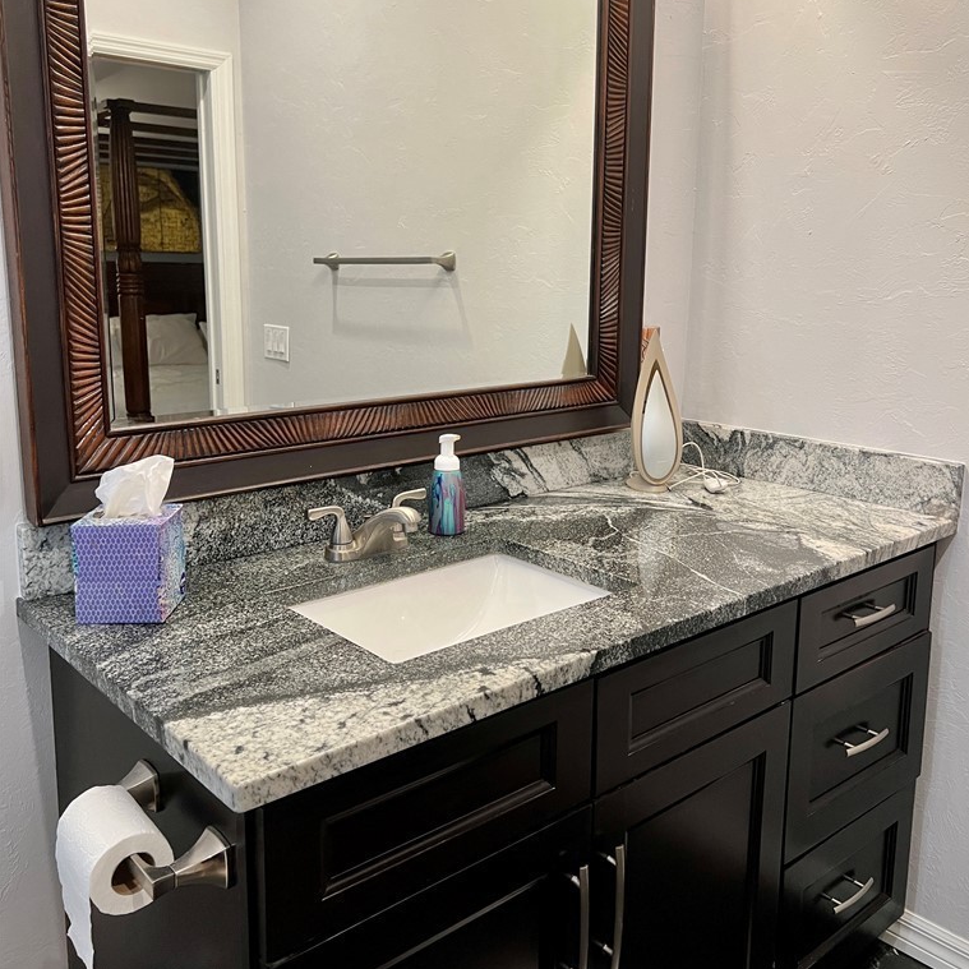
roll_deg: -1.7
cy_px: 423
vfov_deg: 52.4
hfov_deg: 52.5
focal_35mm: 31
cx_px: 488
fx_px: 982
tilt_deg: -7.7
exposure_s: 1/60
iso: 100
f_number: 1.5
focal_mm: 5.7
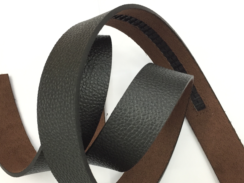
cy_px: 122
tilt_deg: -80.2
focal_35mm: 39
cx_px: 123
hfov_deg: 47.9
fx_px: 275
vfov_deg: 36.4
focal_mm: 4.15
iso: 64
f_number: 2.2
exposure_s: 1/33
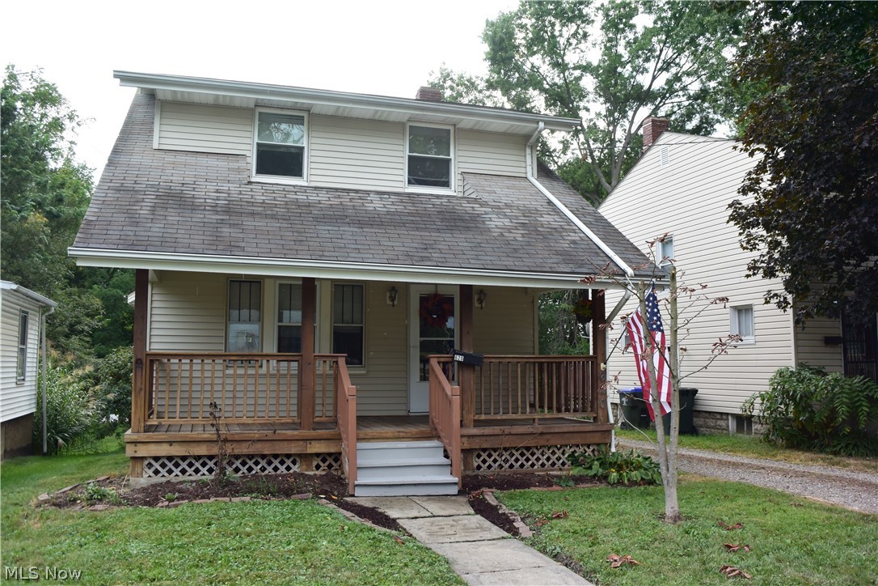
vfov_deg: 43.6
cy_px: 293
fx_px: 732
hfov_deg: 61.9
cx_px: 439
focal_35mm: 30
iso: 160
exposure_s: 1/160
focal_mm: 11.2
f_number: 3.8
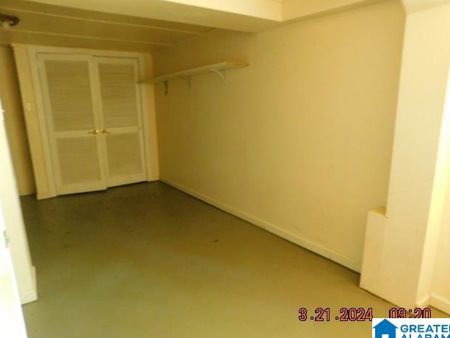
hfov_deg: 71.6
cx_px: 225
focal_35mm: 24
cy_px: 176
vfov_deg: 56.8
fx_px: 312
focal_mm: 4
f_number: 3
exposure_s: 1/6
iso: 800
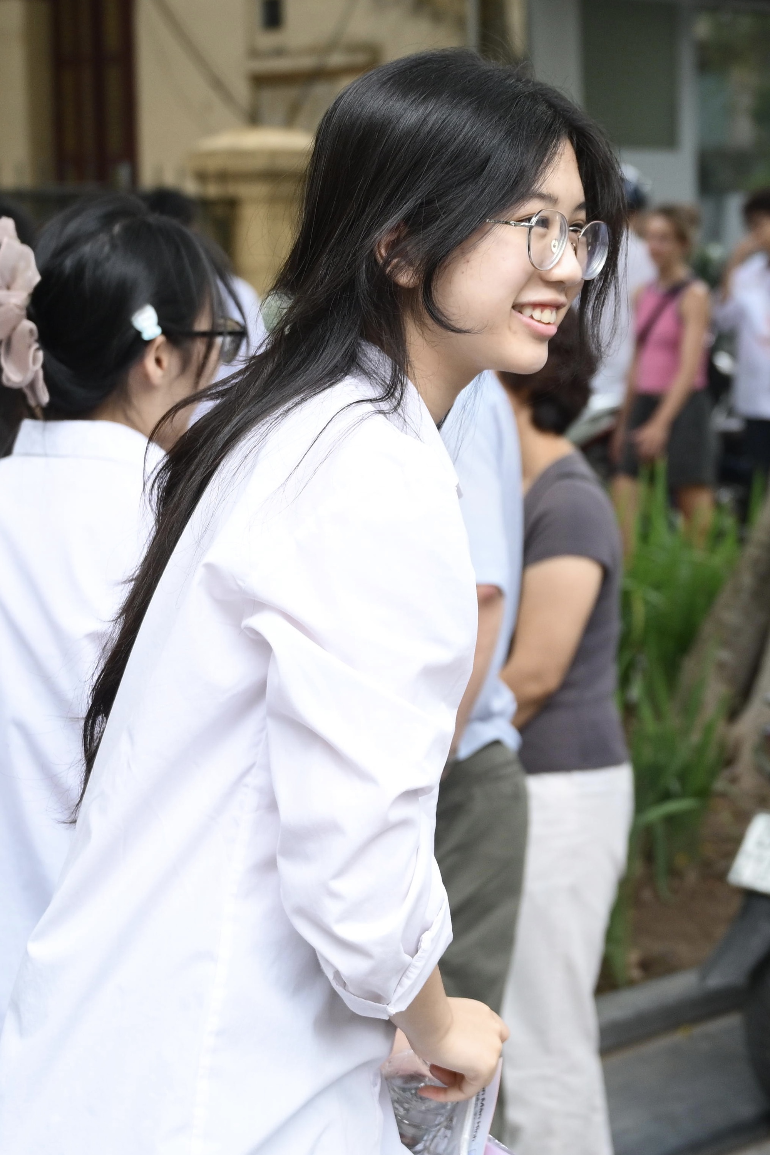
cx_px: 385
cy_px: 578
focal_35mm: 47
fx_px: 1508
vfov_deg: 41.9
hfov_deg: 28.6
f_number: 4
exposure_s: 1/800
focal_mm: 47
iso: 800
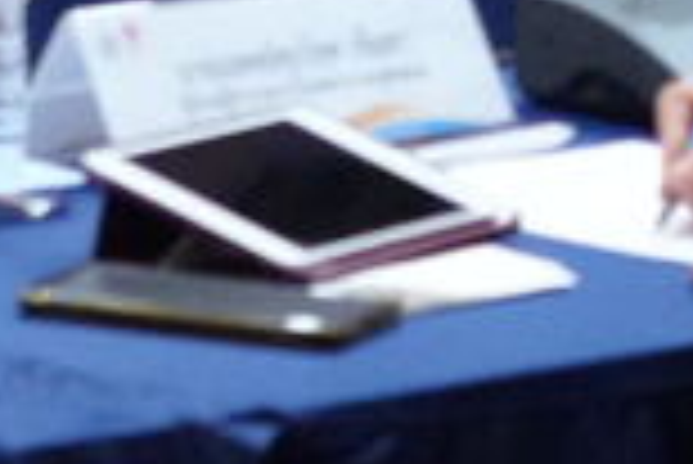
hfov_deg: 4.5
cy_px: -764
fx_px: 8748
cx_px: -112
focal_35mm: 454
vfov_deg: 3.0
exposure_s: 1/200
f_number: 4
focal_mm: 70
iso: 12800
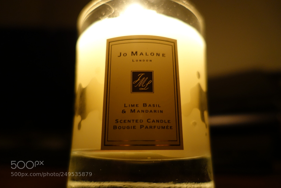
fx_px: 187
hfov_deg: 73.7
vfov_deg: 53.2
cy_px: 94
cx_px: 140
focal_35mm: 24
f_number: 1.8
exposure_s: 1/20
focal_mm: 8.8
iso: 800
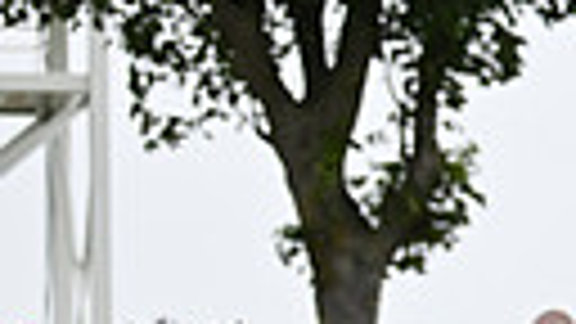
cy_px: 565
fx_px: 5071
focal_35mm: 332
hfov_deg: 6.3
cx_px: 1269
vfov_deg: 3.6
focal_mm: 70
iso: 1000
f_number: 4
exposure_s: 1/1600
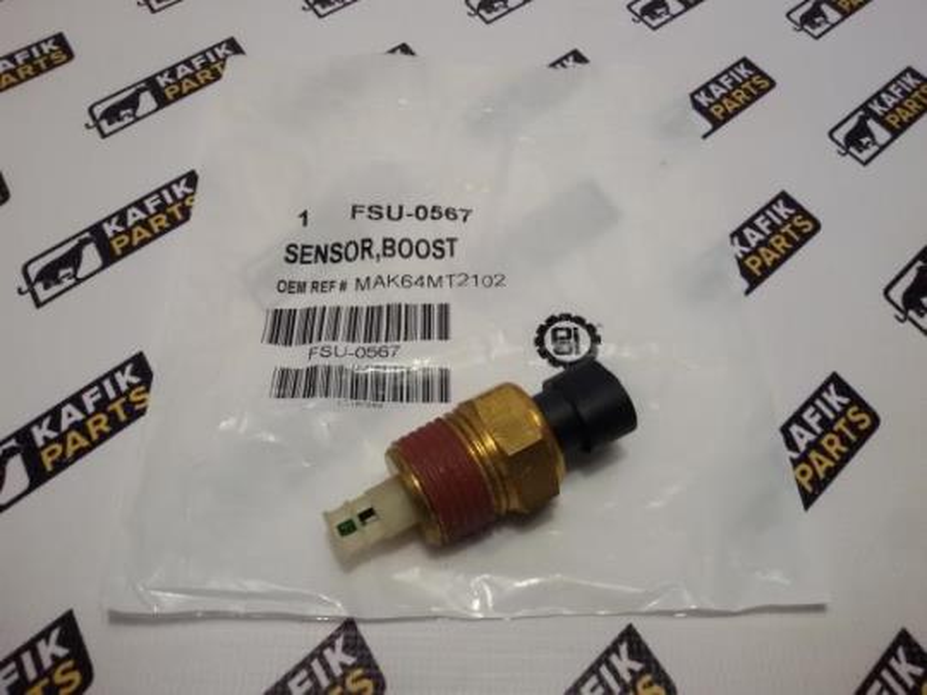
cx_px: 464
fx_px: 830
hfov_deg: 58.4
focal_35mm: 31
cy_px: 348
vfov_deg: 45.4
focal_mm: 2.93
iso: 64
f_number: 2.4
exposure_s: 1/100
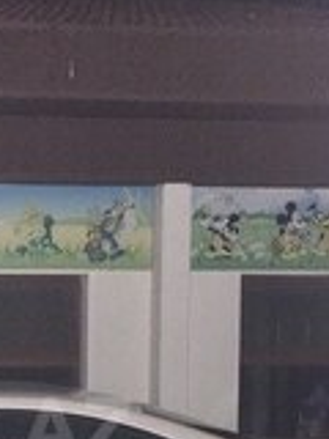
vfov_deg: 21.1
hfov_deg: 15.7
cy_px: 428
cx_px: -80
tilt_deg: -2.5
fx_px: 1141
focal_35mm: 90
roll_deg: +0.3
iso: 250
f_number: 2.2
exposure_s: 1/17
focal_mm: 4.15
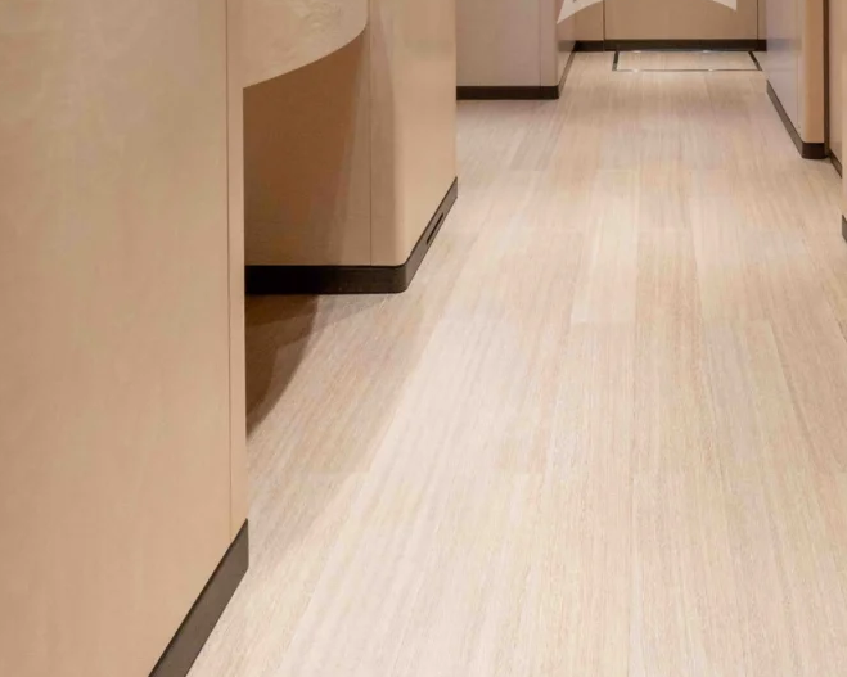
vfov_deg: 31.2
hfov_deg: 43.5
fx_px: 1028
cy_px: -119
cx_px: 626
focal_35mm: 41
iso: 250
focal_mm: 10
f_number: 8
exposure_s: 1/30
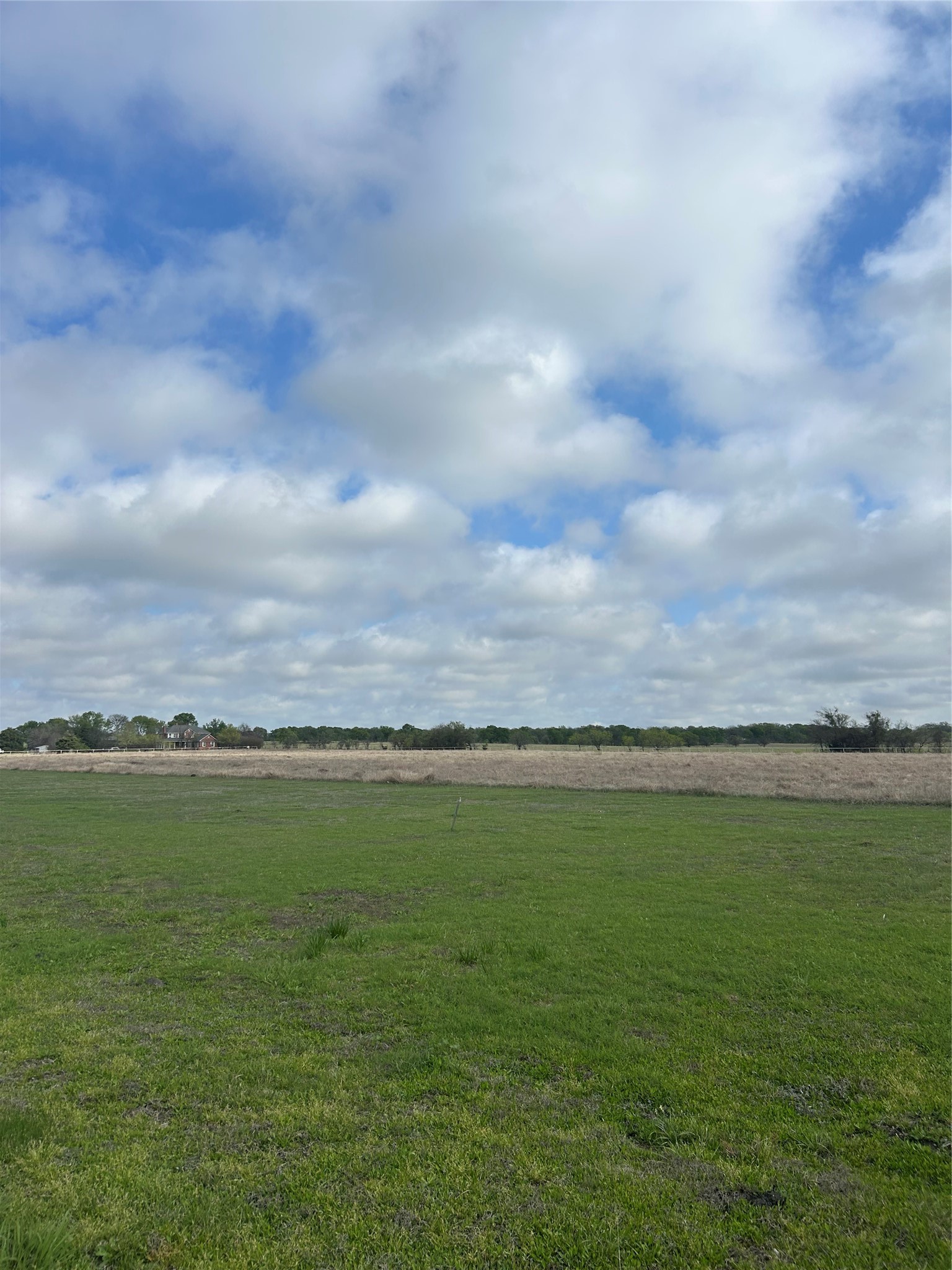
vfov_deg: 67.3
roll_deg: -1.0
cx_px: 476
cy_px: 635
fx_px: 953
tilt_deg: +7.4
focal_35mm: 26
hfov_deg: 53.1
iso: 50
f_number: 1.5
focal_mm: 5.7
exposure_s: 1/6579
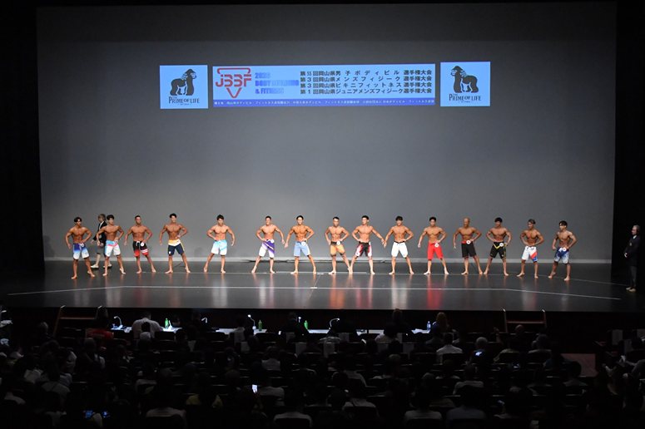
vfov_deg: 23.8
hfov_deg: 35.1
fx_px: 1021
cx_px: 322
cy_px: 214
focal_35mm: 57
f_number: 5.6
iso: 8000
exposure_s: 1/400
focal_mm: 38
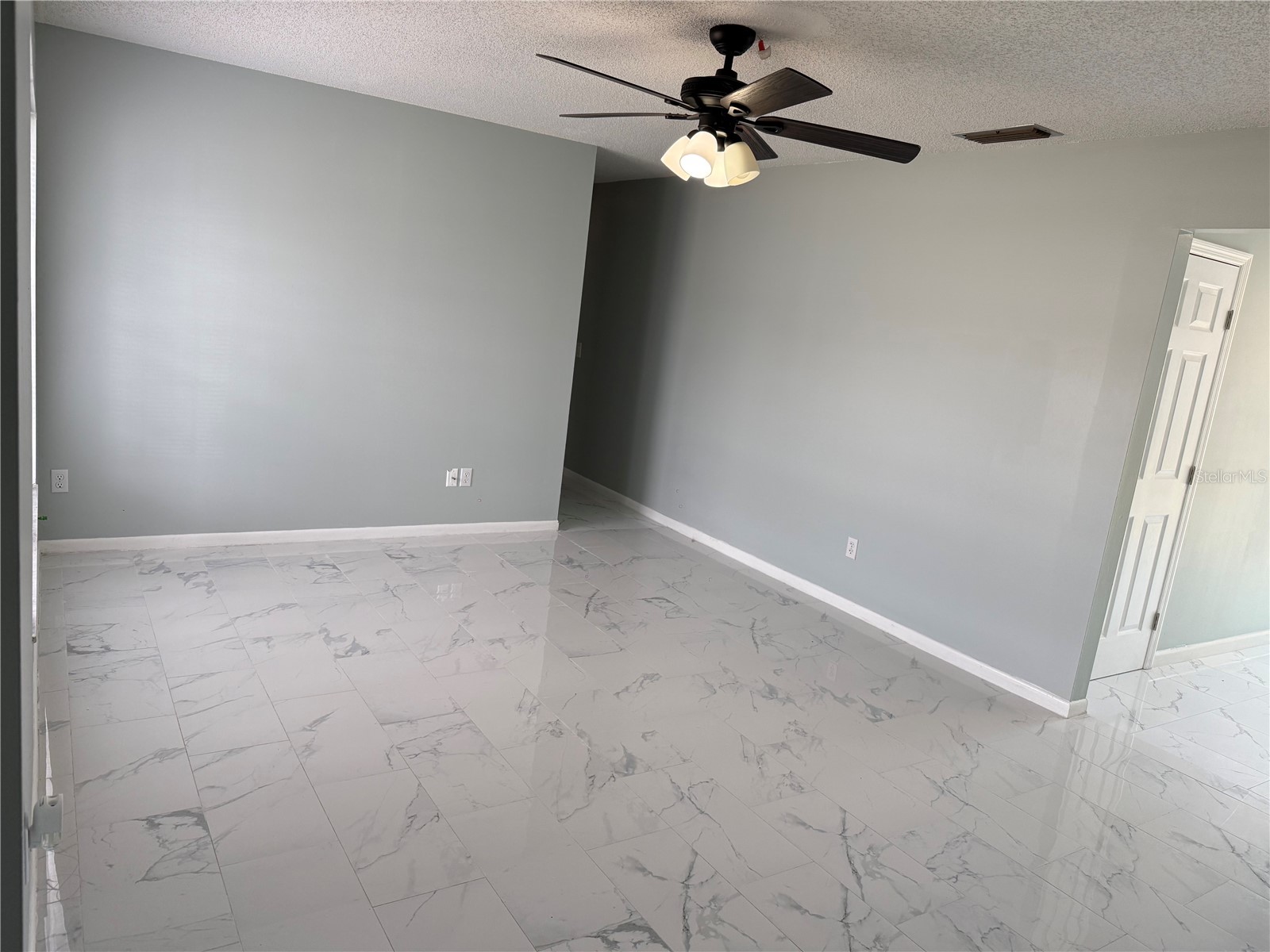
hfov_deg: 71.6
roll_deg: -7.3
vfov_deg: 56.8
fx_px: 881
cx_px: 635
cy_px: 476
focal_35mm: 24
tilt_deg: -11.1
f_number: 1.78
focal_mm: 6.76
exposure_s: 1/198
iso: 200
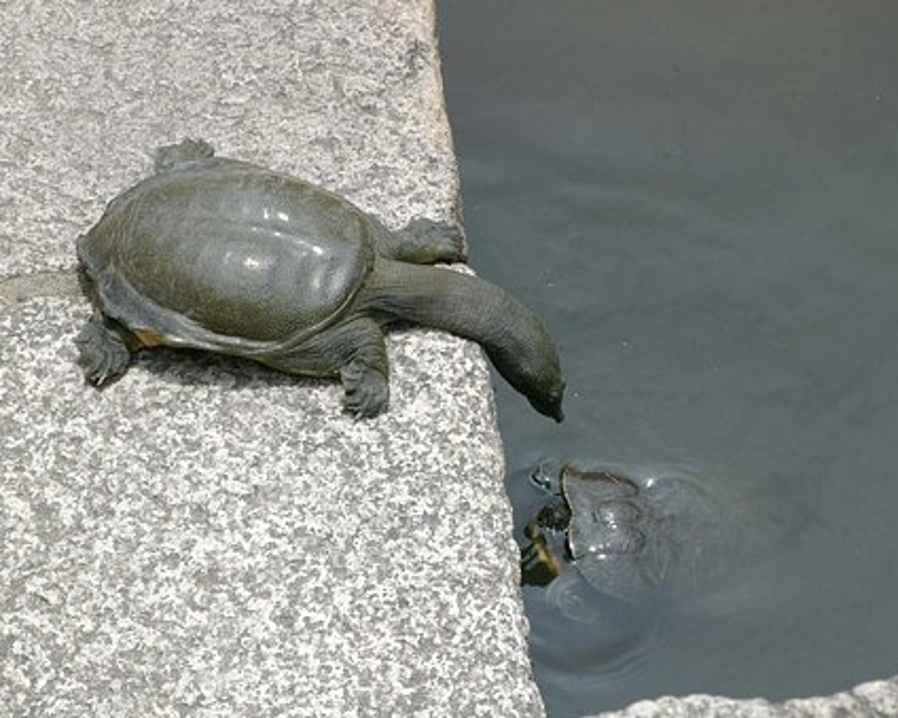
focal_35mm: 153
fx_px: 4065
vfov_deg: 10.1
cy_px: 360
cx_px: 500
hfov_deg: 12.6
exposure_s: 1/250
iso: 800
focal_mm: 90
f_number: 19
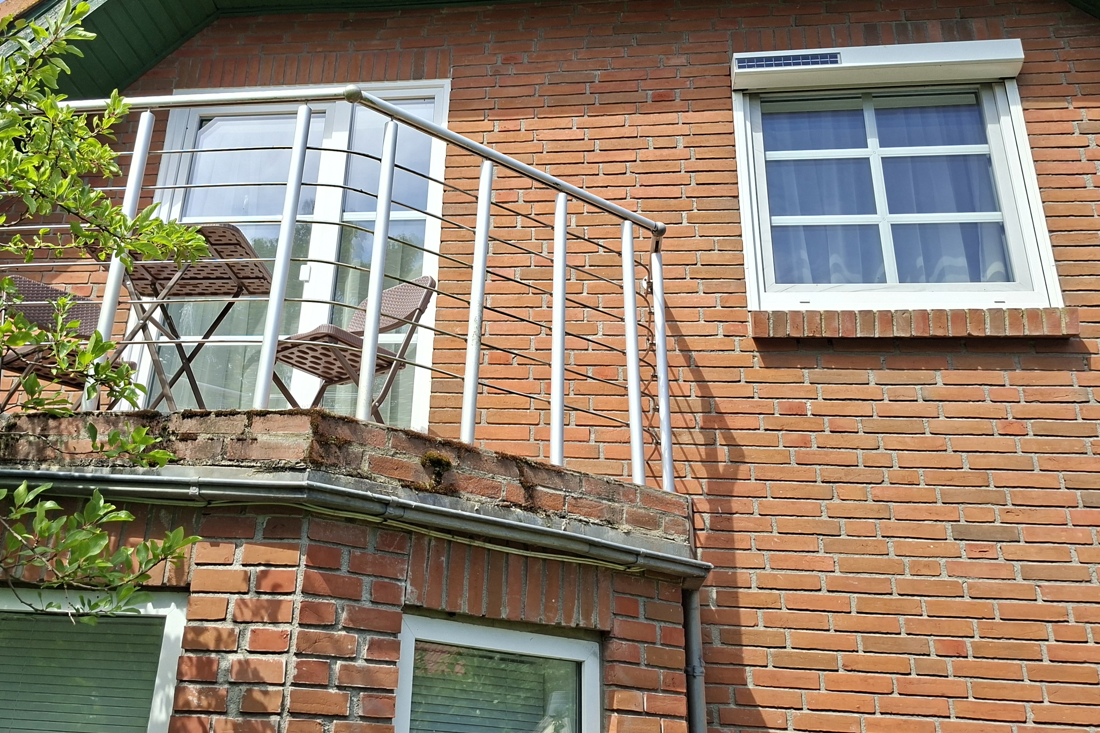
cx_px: 447
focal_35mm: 32
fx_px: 978
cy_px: 267
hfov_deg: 58.3
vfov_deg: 40.8
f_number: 1.8
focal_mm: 5.54
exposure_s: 1/1751
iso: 50
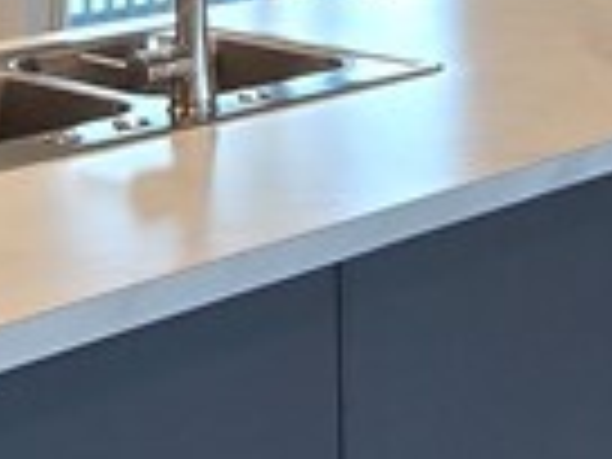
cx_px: 72
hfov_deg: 19.7
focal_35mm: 98
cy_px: -315
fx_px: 1733
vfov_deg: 13.8
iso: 125
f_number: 2.2
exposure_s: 1/60
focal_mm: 2.2
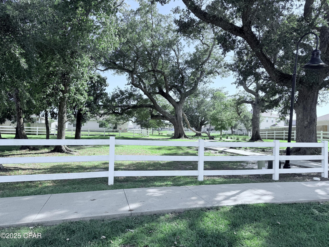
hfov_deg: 71.6
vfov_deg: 56.8
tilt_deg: +1.5
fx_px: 228
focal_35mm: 24
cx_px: 164
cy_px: 124
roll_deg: -2.3
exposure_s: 1/2299
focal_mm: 6.76
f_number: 1.78
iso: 100
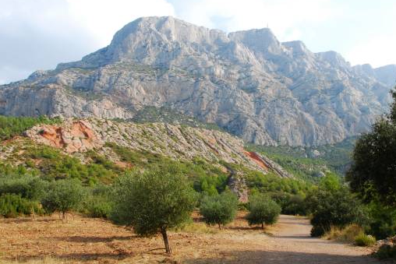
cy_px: 134
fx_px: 429
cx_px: 228
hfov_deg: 49.4
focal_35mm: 39
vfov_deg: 34.2
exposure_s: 1/125
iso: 200
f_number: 14
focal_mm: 22
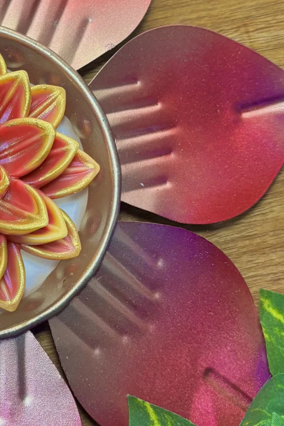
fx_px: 852
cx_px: -47
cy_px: 137
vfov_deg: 27.9
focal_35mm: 72
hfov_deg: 18.1
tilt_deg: -75.5
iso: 125
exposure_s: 1/89
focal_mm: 5.96
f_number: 1.6
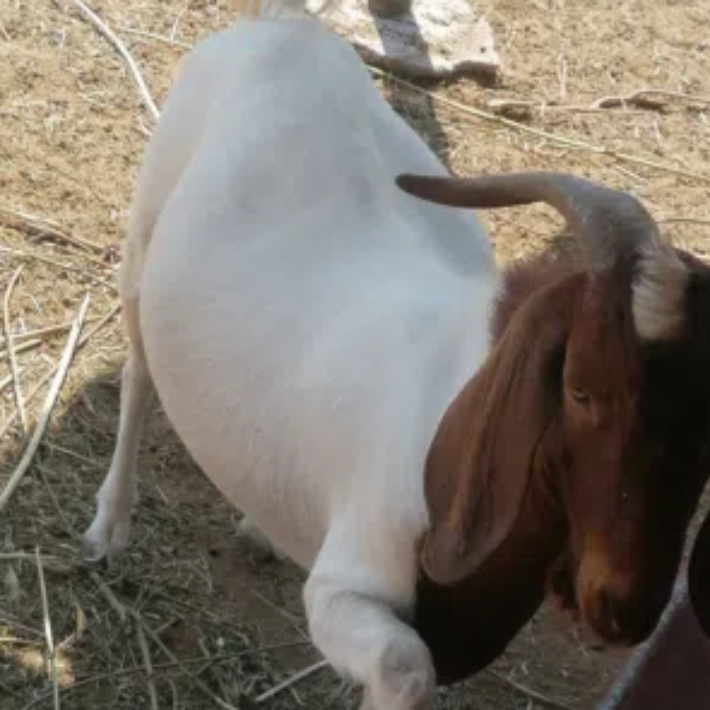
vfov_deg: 21.9
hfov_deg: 21.9
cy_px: 455
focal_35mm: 79
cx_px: 356
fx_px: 1833
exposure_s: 1/837
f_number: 1.8
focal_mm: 4.75
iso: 50
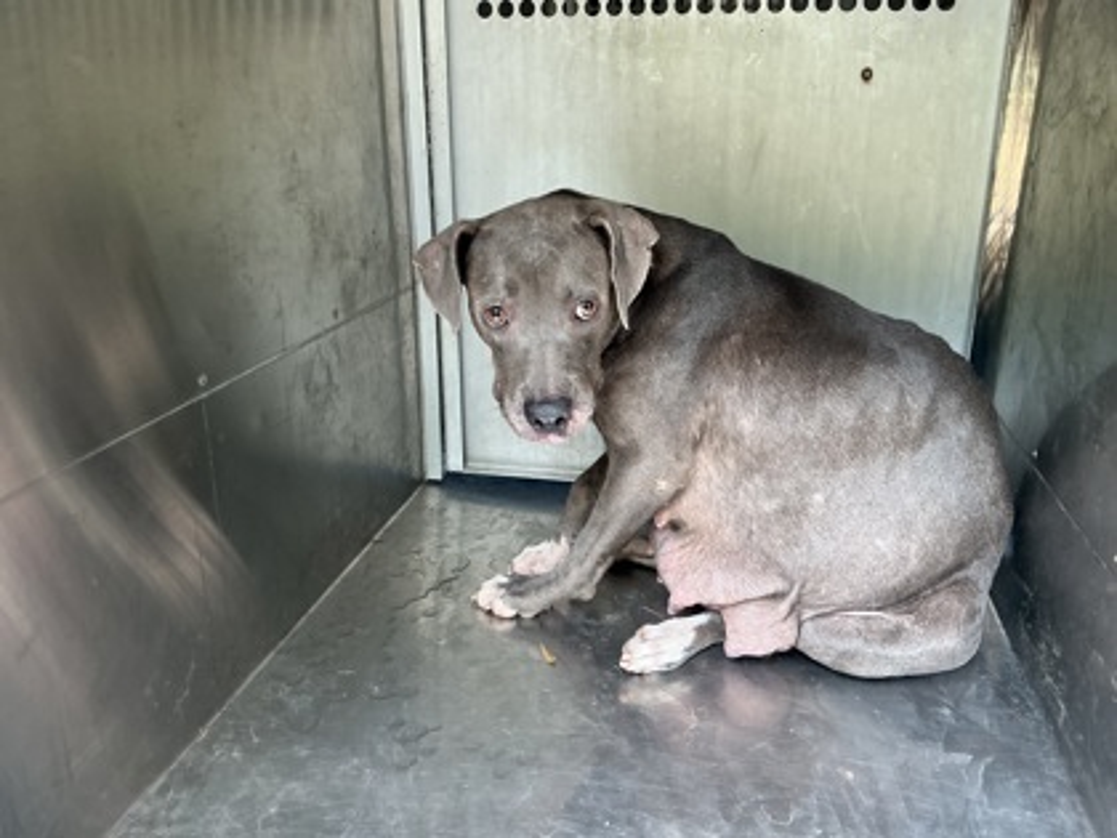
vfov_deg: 48.2
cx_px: 558
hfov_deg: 61.7
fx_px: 936
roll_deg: -2.9
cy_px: 419
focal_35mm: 29
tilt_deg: -21.0
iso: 64
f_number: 1.8
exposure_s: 1/60
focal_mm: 3
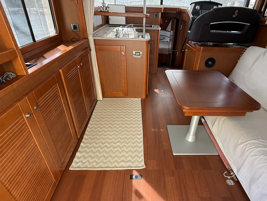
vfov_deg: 63.2
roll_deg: -0.7
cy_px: 112
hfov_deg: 78.7
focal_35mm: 21
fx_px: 162
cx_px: 148
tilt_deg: -33.4
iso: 125
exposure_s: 1/99
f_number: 2.2
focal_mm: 2.22
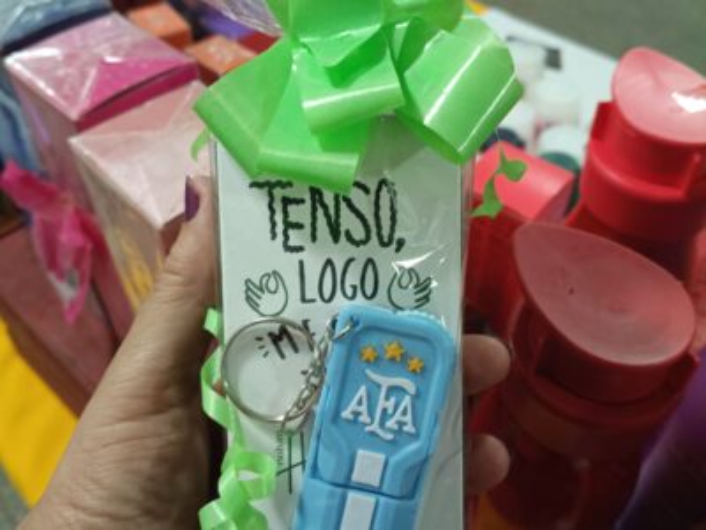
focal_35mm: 26
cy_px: 265
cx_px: 353
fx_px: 530
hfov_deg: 67.3
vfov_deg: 53.1
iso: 919
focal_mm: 4.81
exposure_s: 1/33.3
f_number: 1.8
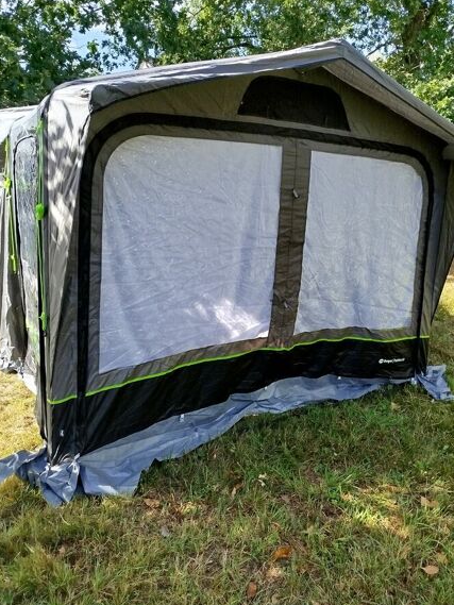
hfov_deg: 51.3
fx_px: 472
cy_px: 297
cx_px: 251
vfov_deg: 65.3
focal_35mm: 27
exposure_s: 1/243
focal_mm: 5.31
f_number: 1.7
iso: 50
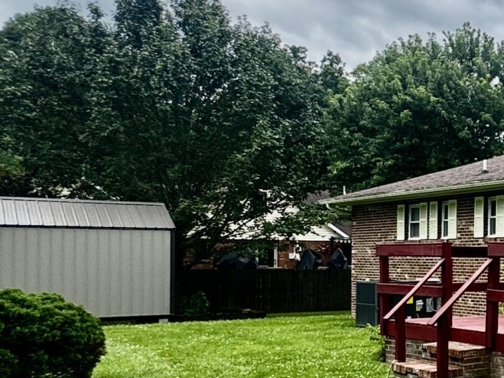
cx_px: 845
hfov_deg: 23.9
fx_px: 757
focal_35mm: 52
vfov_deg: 27.7
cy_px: 279
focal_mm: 2.22
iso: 50
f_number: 2.2
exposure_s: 1/1034
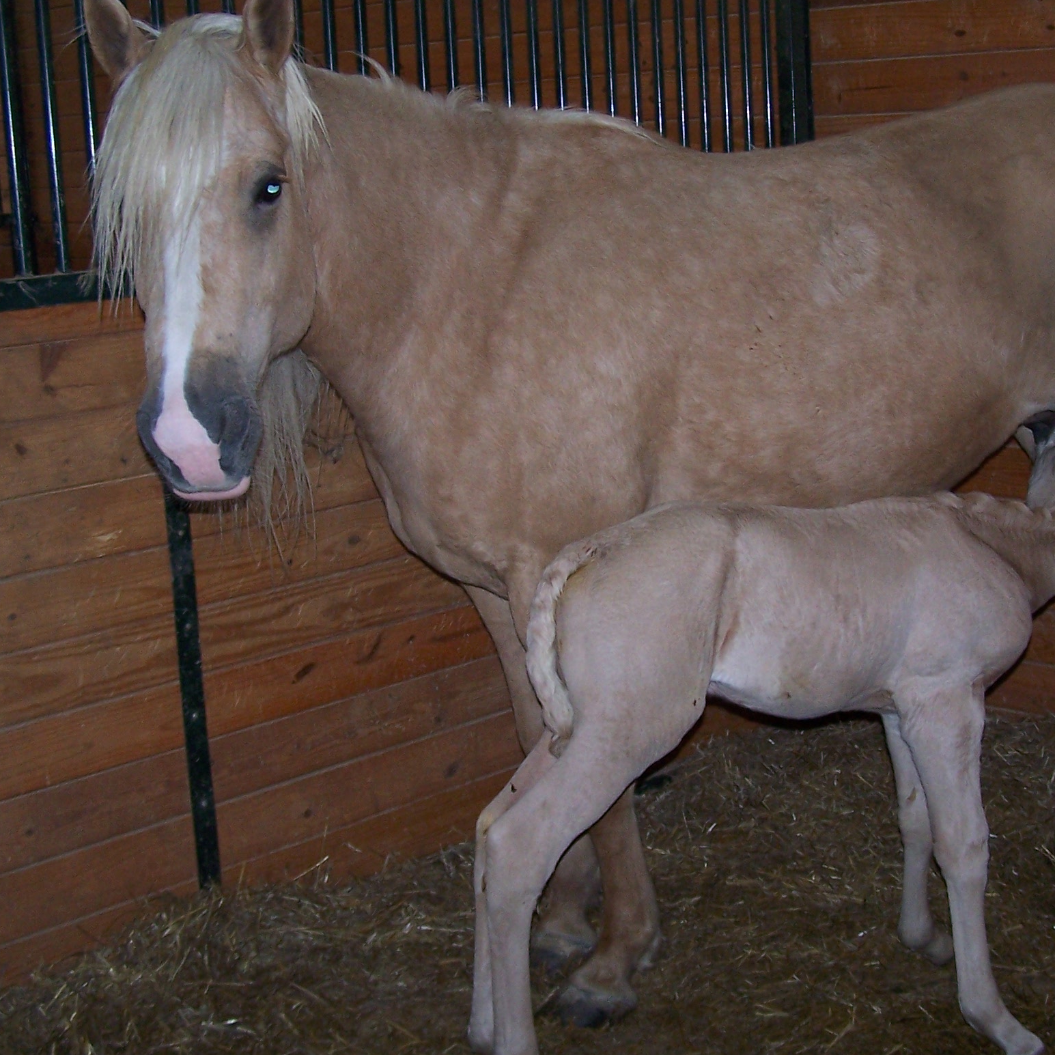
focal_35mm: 56
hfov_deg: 30.4
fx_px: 1931
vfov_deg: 30.6
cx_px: 662
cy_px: 493
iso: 140
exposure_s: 1/60
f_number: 2.8
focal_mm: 6.3
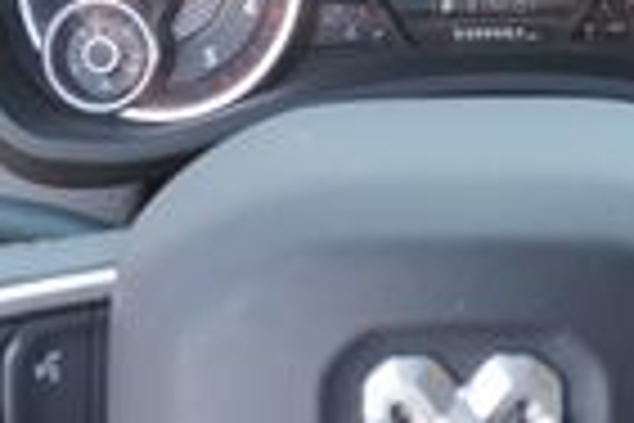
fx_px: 1919
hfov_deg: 18.7
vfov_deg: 12.5
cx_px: 427
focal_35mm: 109
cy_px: 392
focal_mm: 16
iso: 125
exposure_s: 1/60
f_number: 4
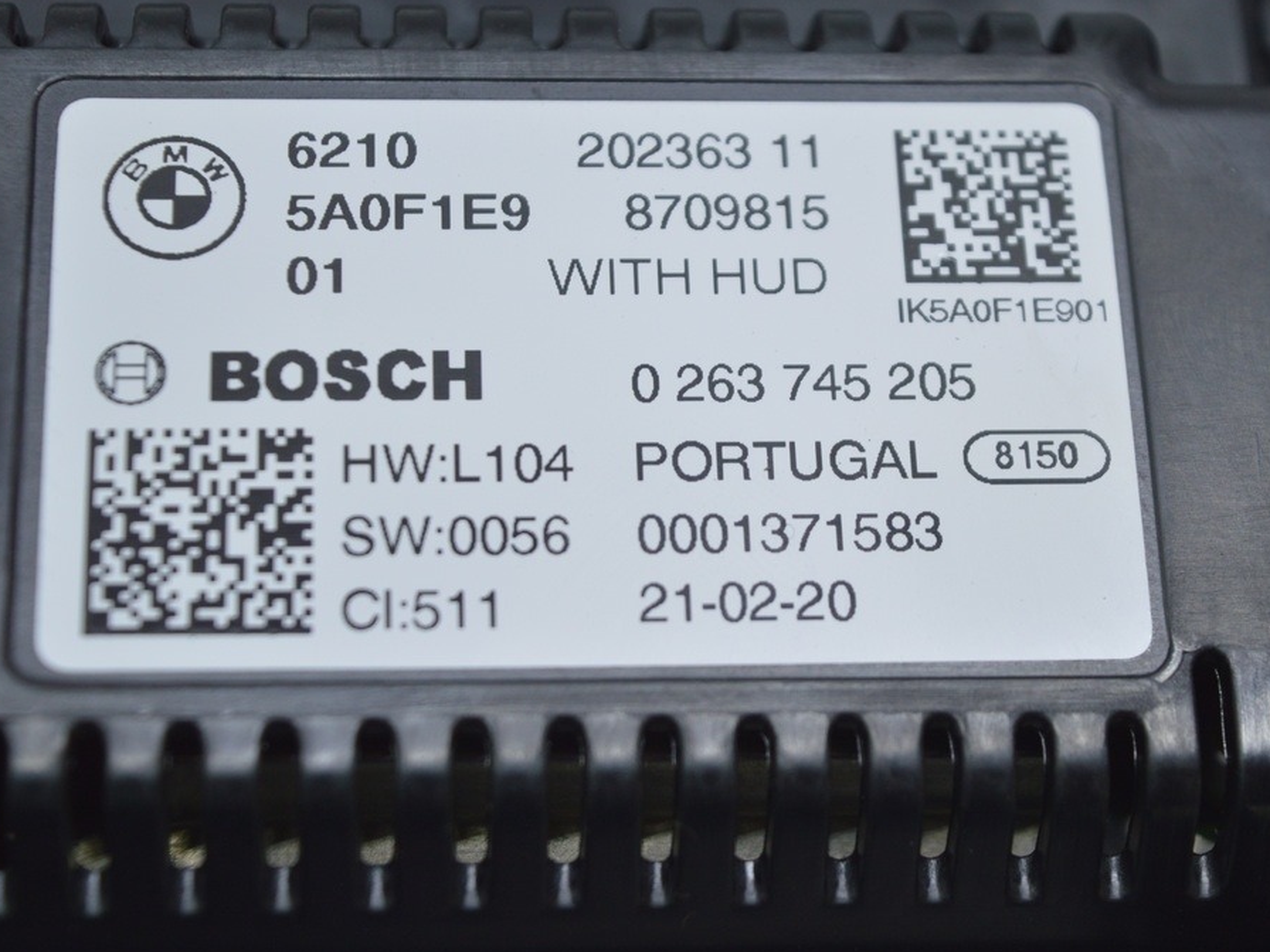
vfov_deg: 16.3
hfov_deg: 21.6
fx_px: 3322
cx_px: 662
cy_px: 480
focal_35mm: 91
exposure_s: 1/40
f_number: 5.6
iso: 400
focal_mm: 55
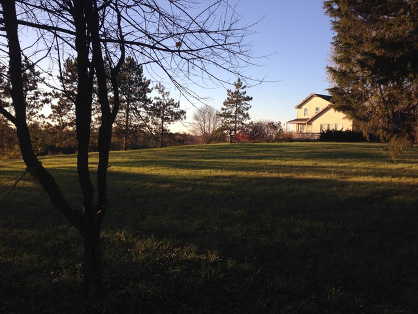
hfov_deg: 55.4
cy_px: 157
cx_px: 209
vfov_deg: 42.9
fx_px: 398
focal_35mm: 33
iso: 50
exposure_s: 1/583
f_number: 2.4
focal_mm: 4.12
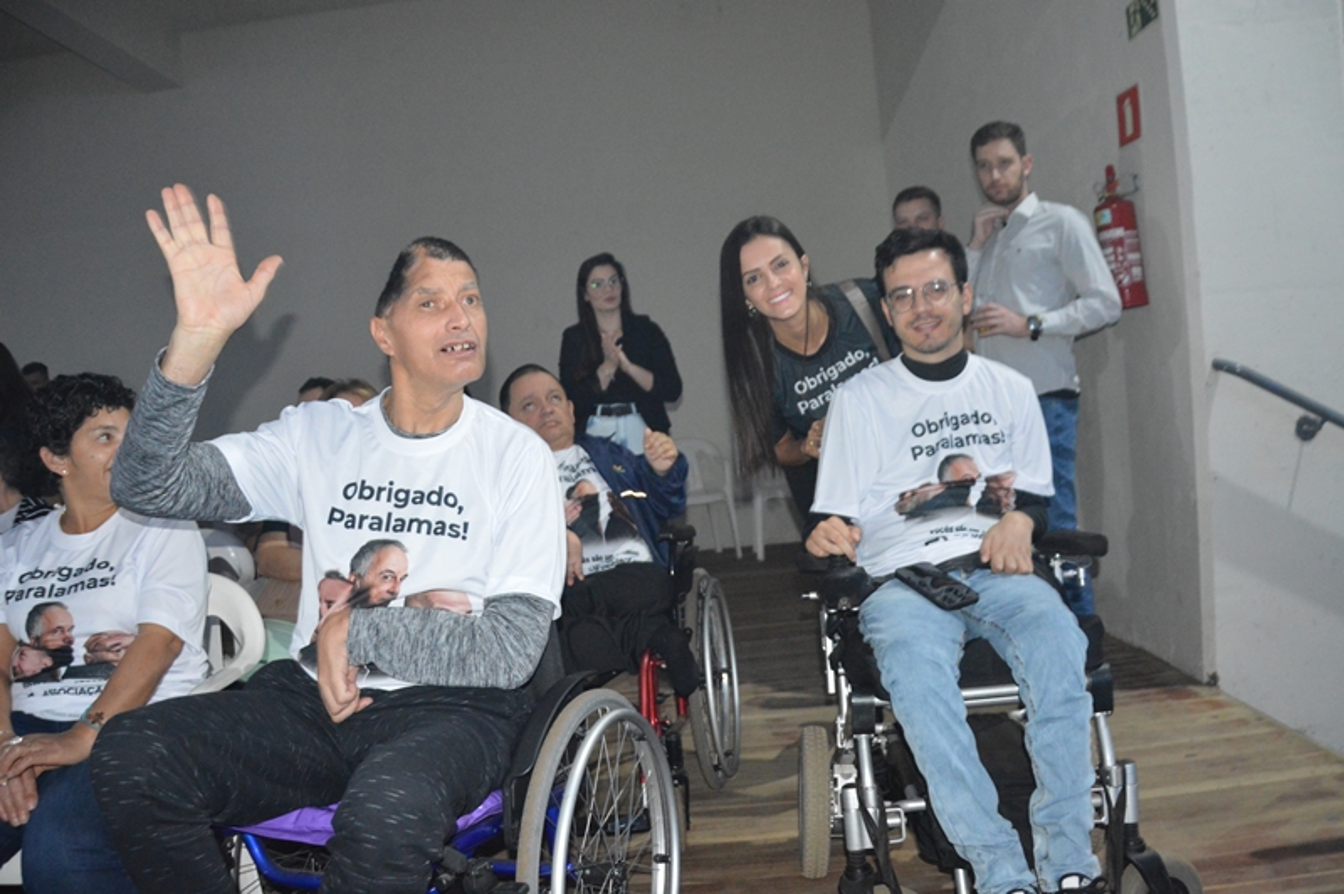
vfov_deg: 25.7
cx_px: 672
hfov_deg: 37.9
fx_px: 1958
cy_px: 447
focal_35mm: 52
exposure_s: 1/60
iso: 3200
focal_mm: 35
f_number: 4.5
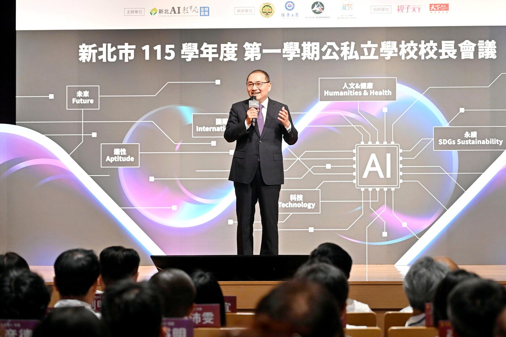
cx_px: 253
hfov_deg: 23.6
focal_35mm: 86
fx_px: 1209
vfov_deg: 15.9
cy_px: 168
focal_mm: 86
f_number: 4
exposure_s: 1/125
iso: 1400
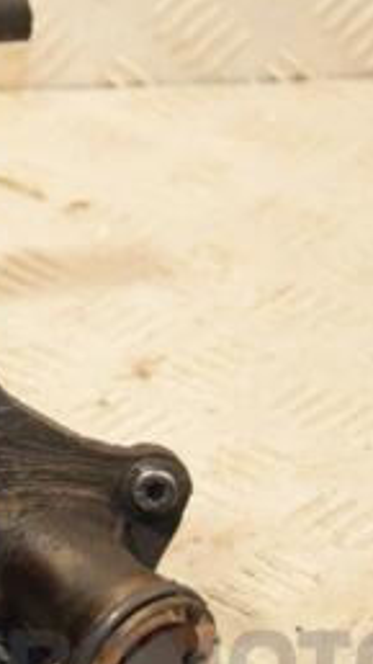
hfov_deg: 7.3
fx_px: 2889
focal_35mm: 164
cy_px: 327
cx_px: -167
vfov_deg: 13.1
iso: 800
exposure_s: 1/200
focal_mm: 45
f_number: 4.8
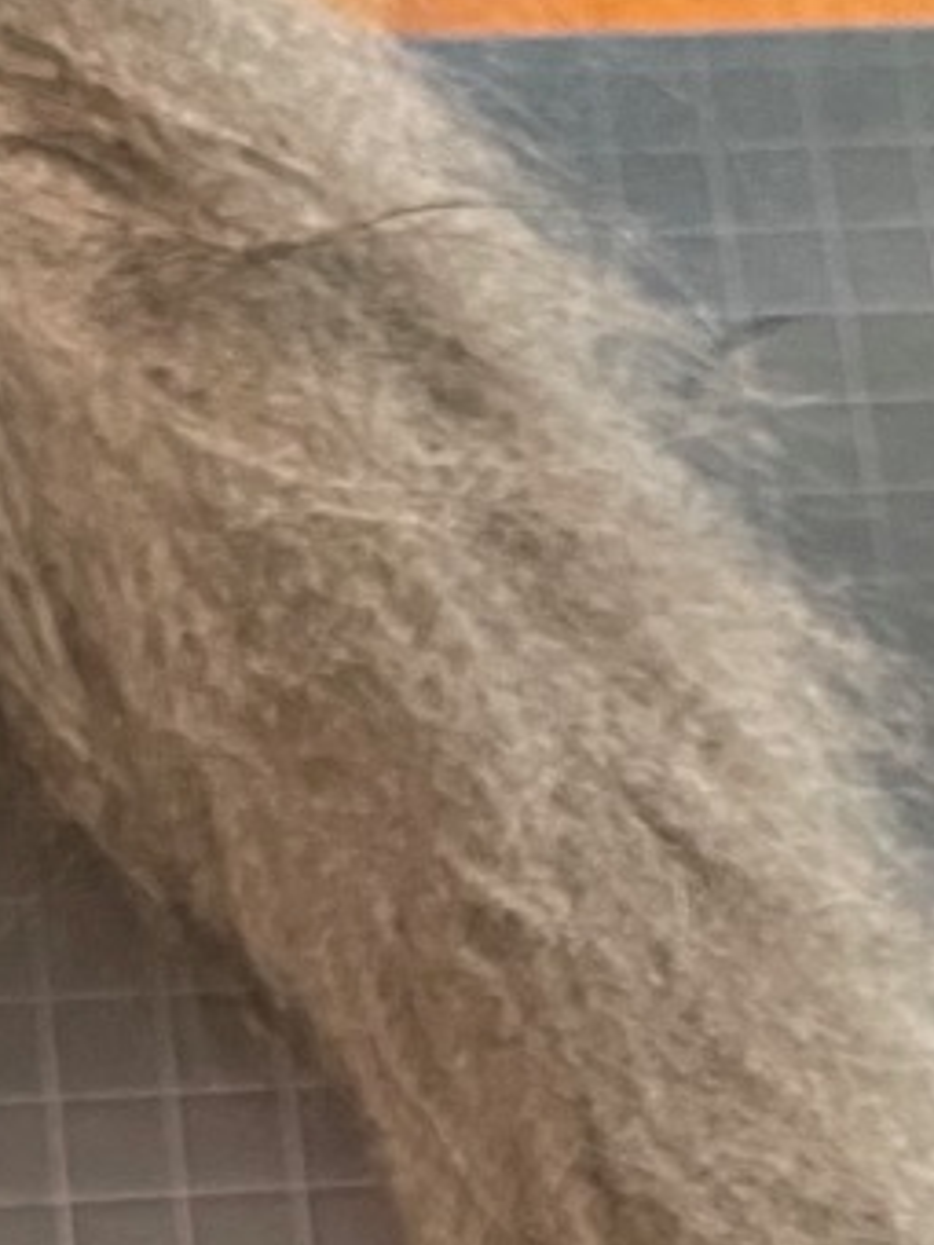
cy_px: 2358
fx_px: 3849
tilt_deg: -71.0
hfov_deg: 13.7
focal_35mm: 107
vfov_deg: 15.4
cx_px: 879
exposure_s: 1/60
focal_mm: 4.2
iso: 400
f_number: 1.6
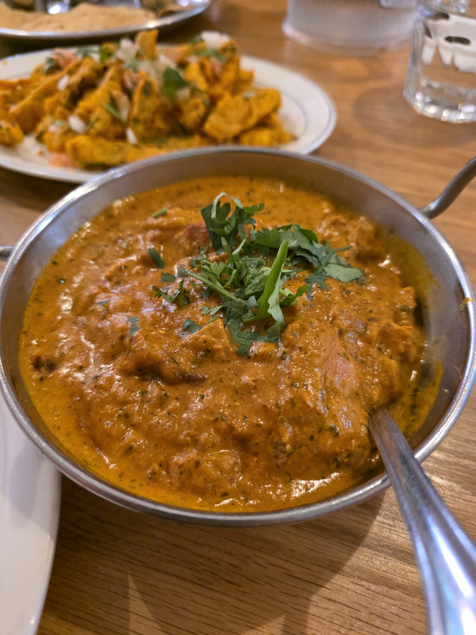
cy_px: 318
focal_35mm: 23
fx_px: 422
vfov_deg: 73.9
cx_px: 238
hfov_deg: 58.9
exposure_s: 1/120
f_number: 1.7
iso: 2000
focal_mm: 6.3
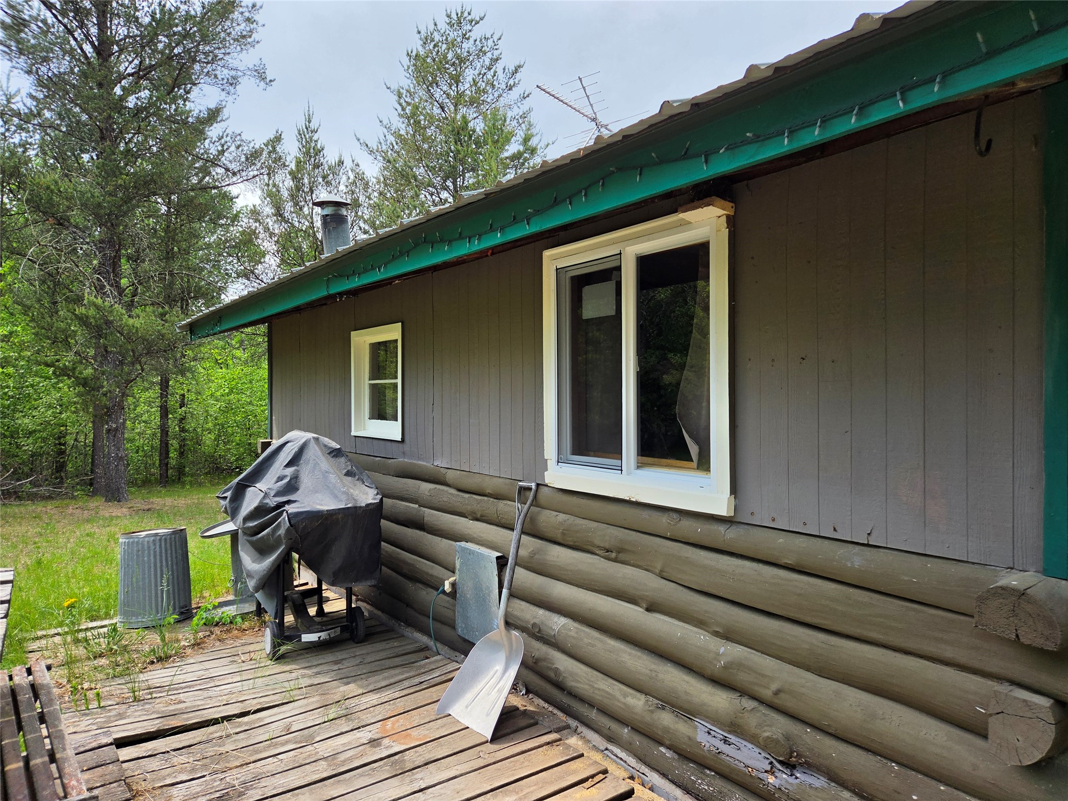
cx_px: 534
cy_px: 400
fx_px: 710
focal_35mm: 23
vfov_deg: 58.9
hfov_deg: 73.9
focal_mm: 5.4
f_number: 1.8
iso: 80
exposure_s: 1/2851
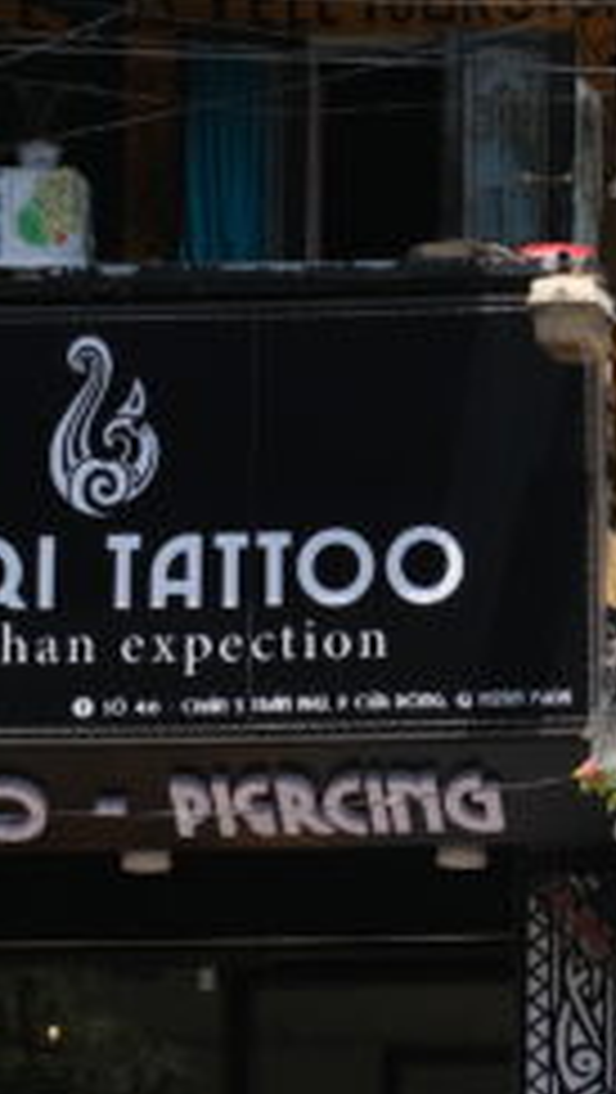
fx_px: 6783
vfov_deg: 9.2
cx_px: 715
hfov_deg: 5.2
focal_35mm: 234
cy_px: 295
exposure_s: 1/1100
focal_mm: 35
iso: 320
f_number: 5.6
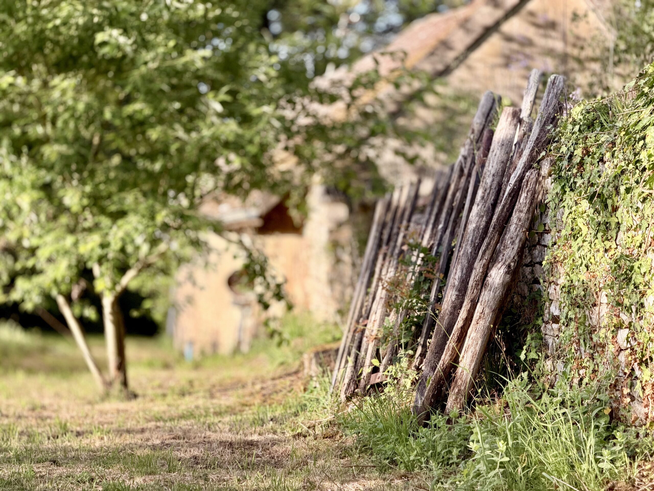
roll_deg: -1.2
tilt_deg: -1.1
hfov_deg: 19.6
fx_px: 1889
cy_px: 246
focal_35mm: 100
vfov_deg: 14.8
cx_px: 327
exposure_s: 1/227
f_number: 2.8
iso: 50
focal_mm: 16.89
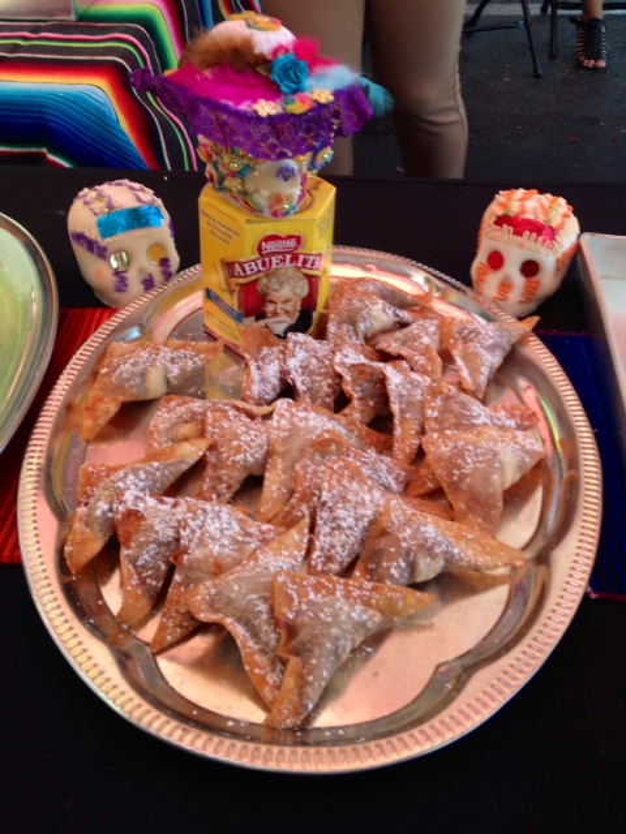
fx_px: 796
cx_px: 313
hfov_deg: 42.9
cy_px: 417
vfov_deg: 55.4
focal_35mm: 33
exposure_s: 1/156
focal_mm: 4.12
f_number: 2.4
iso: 50
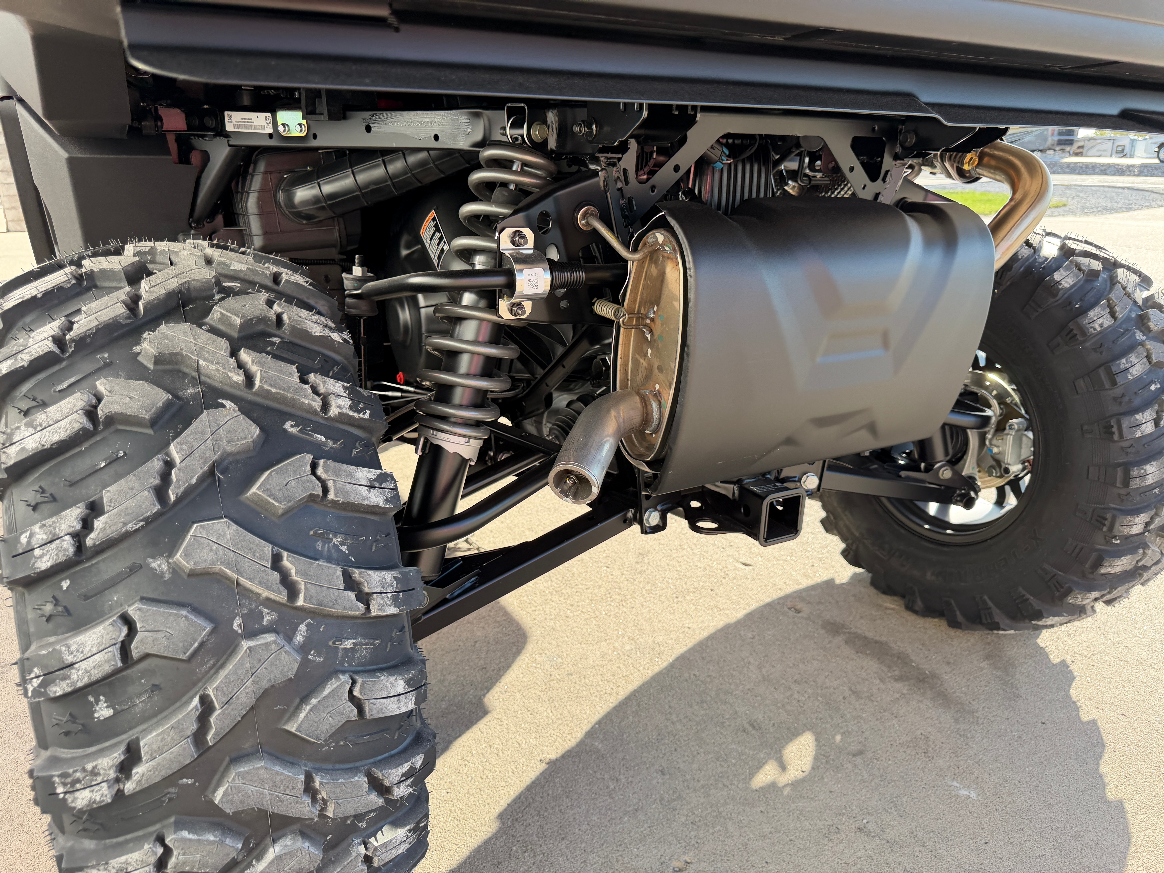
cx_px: 582
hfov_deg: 71.6
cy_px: 436
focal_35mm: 24
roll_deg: +0.3
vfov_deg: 56.8
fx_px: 807
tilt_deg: -17.6
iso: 100
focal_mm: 6.76
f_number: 1.78
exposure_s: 1/426
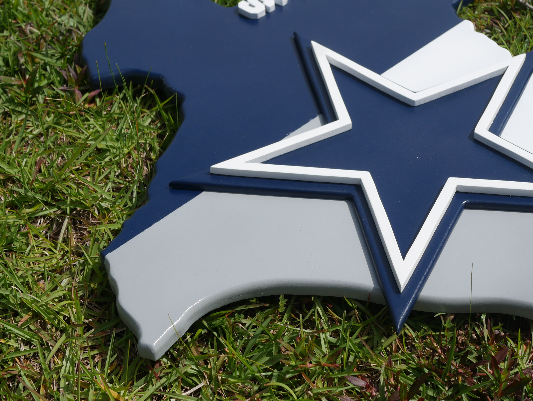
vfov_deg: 19.8
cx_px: 317
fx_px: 1140
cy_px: 132
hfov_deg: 26.3
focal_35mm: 74
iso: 200
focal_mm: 25
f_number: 5.6
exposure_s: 1/1300
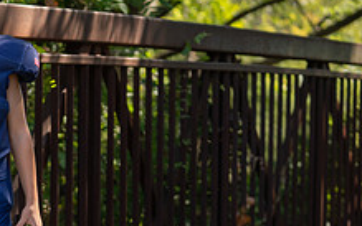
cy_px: 188
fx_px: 1905
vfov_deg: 6.8
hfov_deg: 10.7
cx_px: -31
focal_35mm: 193
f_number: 2.8
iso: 100
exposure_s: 1/320
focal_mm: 70
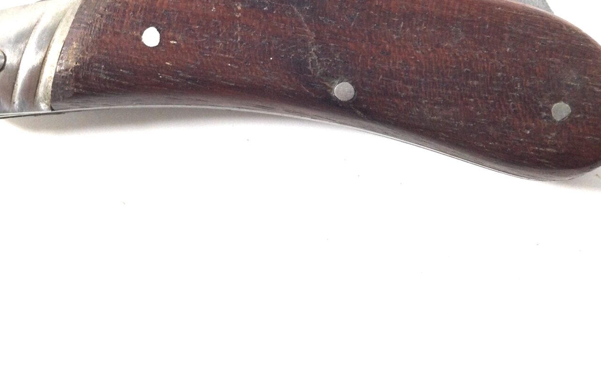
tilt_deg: -81.2
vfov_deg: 25.6
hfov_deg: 41.0
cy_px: 44
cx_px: 292
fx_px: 803
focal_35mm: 49
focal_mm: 3.3
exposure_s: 1/50
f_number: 2.4
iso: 32
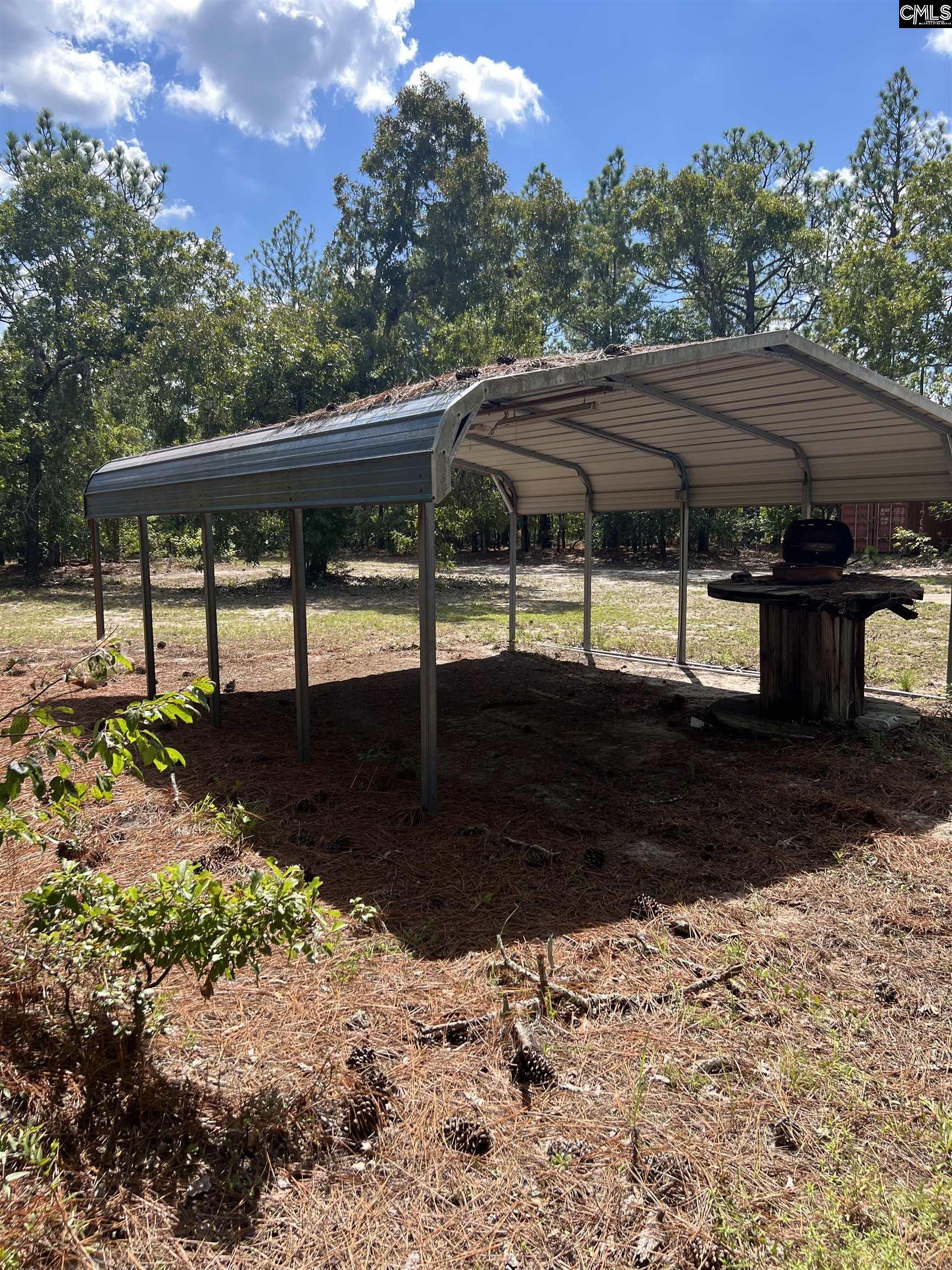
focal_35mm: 26
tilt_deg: -6.4
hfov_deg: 53.1
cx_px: 476
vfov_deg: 67.3
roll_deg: -0.4
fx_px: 953
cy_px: 635
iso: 50
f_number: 1.5
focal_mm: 5.7
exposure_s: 1/1698
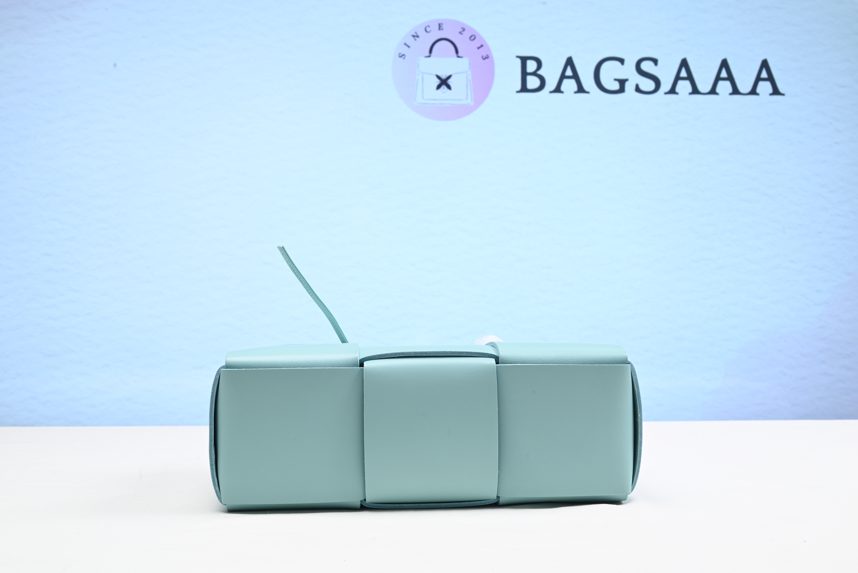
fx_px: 954
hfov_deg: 48.4
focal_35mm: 40
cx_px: 429
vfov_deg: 33.4
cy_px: 286
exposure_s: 1/2
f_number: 16
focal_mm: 40
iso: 100
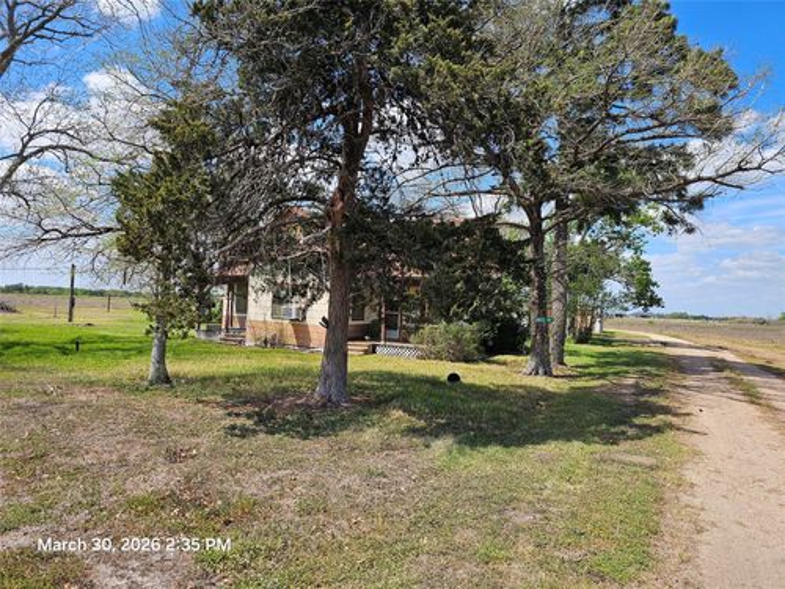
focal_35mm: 23
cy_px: 294
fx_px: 522
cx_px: 392
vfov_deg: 58.9
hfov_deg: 73.9
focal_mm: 6.3
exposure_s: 1/563
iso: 10
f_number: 1.7
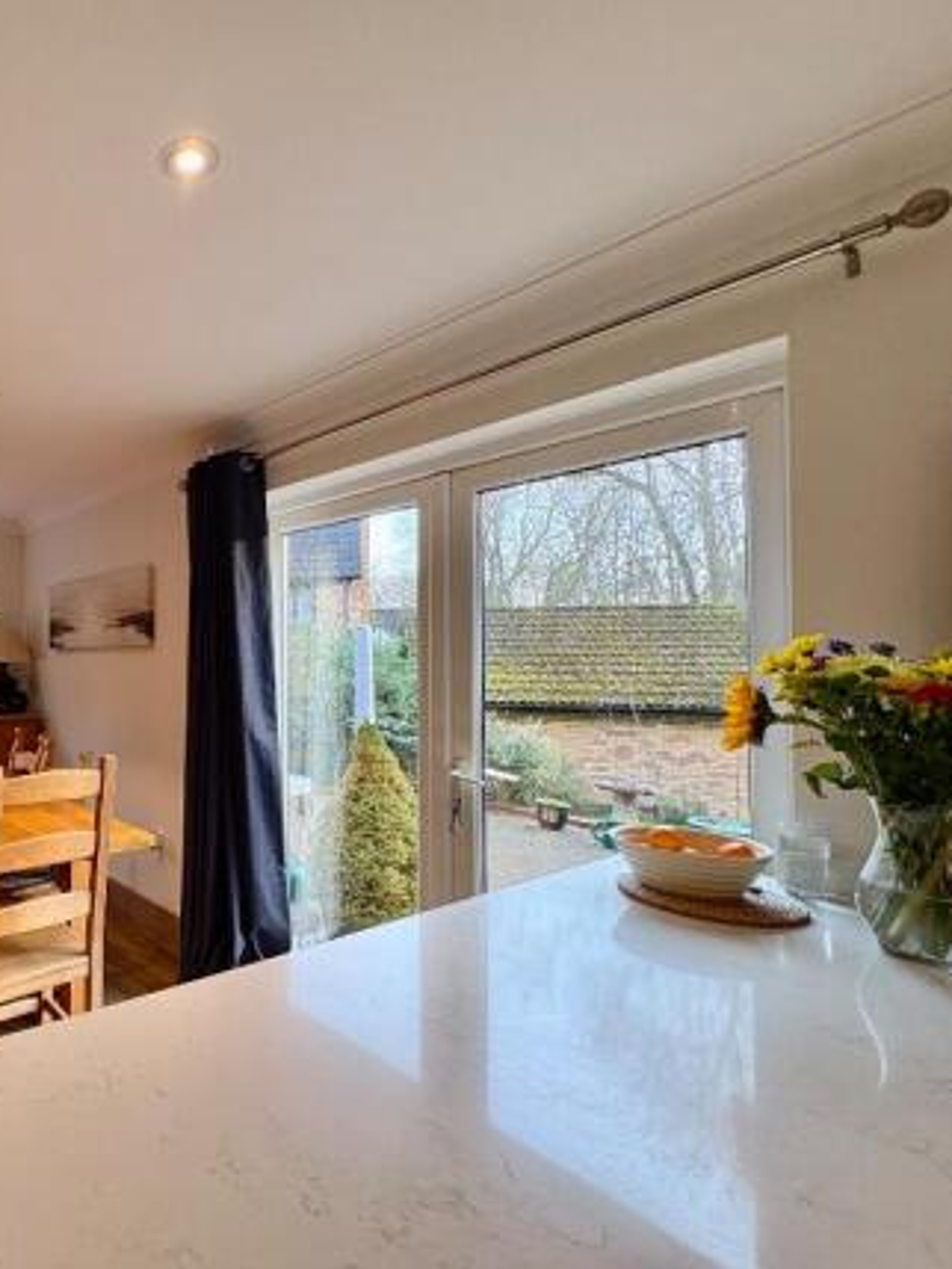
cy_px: 640
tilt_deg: +2.2
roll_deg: -0.1
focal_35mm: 19
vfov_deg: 84.6
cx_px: 132
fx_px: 696
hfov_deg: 60.4
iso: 125
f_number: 2.2
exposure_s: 1/50
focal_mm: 2.22
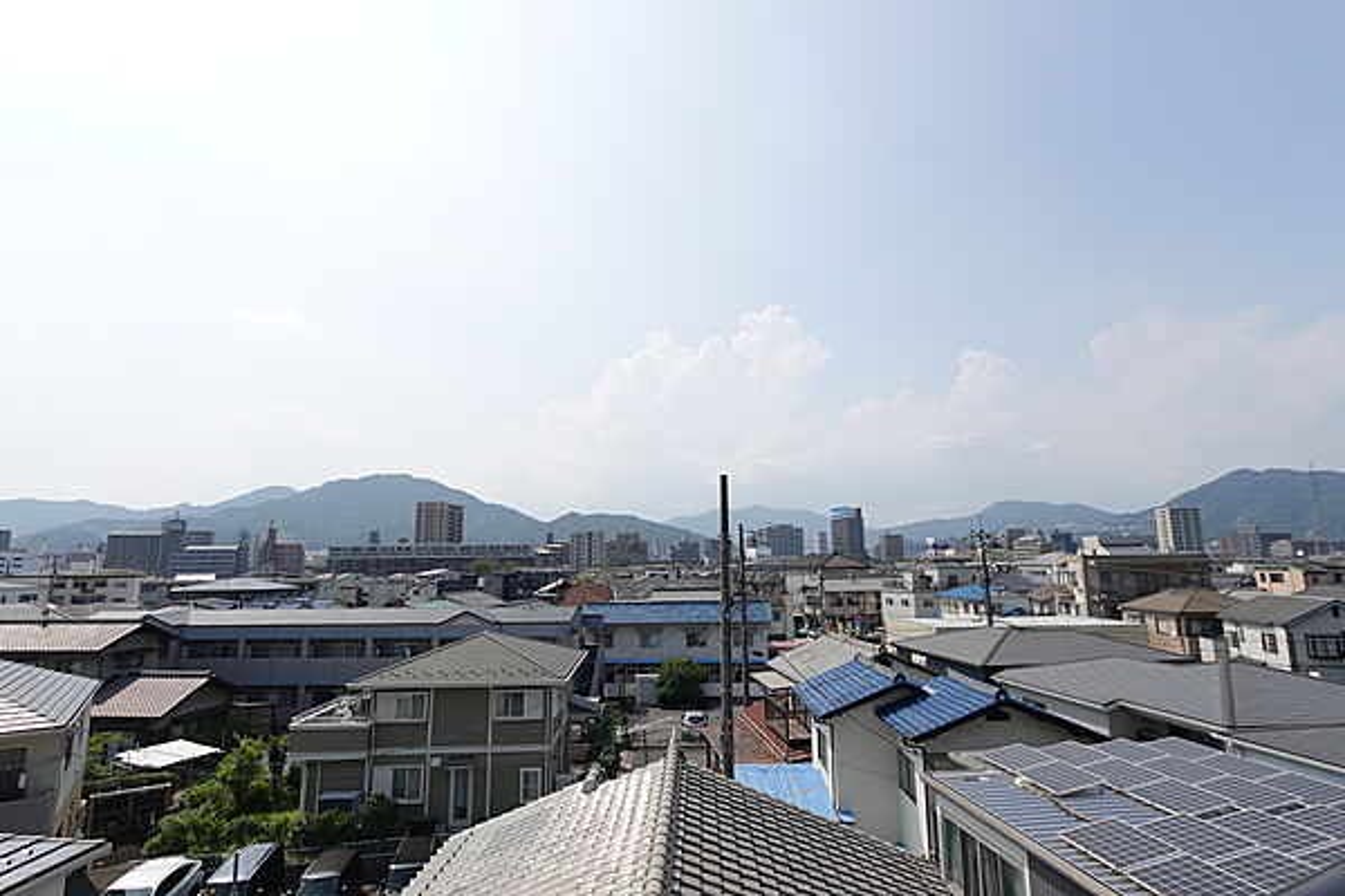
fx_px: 672
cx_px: 672
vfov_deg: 67.4
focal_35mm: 18
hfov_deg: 90.0
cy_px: 448
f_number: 4.5
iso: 125
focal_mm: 6.9
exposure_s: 1/160
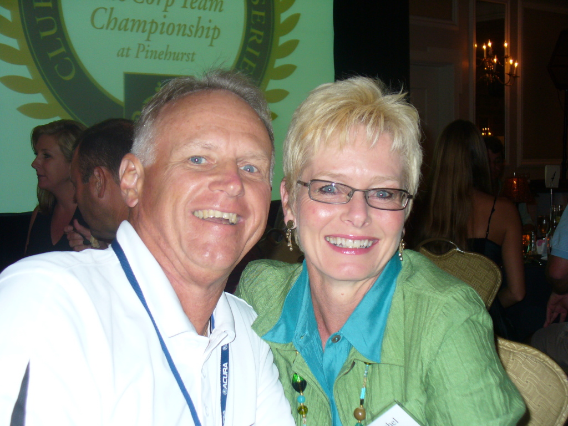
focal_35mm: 60
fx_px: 985
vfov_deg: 24.4
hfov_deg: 32.2
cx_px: 284
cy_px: 213
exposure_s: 1/30
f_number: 3.1
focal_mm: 9.9
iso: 100
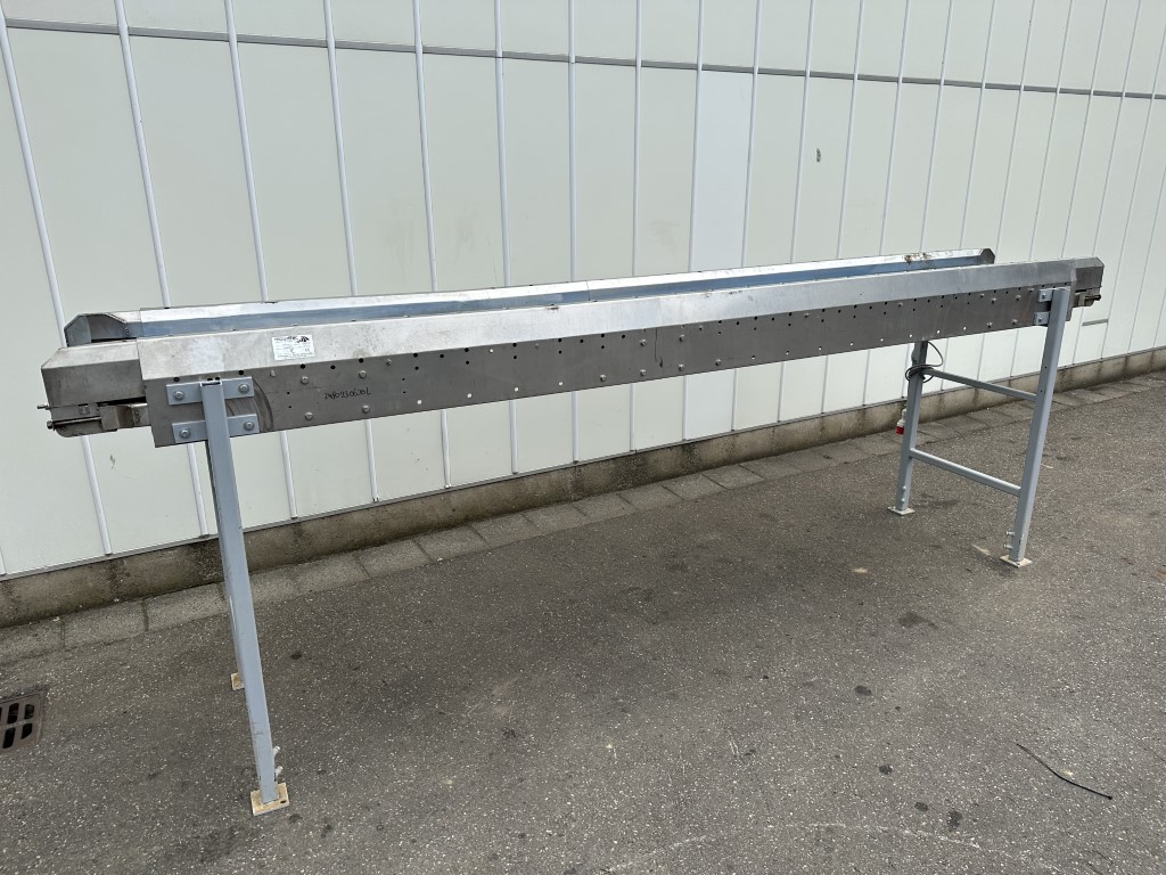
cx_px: 583
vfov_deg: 56.8
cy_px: 438
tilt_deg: -17.8
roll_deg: +0.5
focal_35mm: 24
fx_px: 808
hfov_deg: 71.6
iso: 80
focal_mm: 6.86
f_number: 1.78
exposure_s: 1/2882
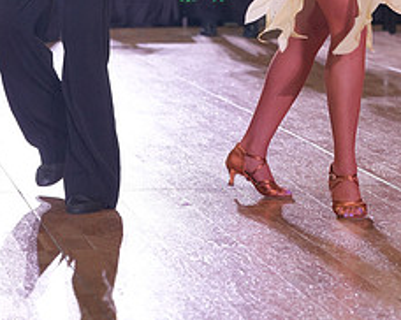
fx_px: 2241
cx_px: 180
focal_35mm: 189
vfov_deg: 8.1
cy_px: -86
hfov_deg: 10.2
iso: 2000
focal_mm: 79
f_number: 4
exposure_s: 1/500
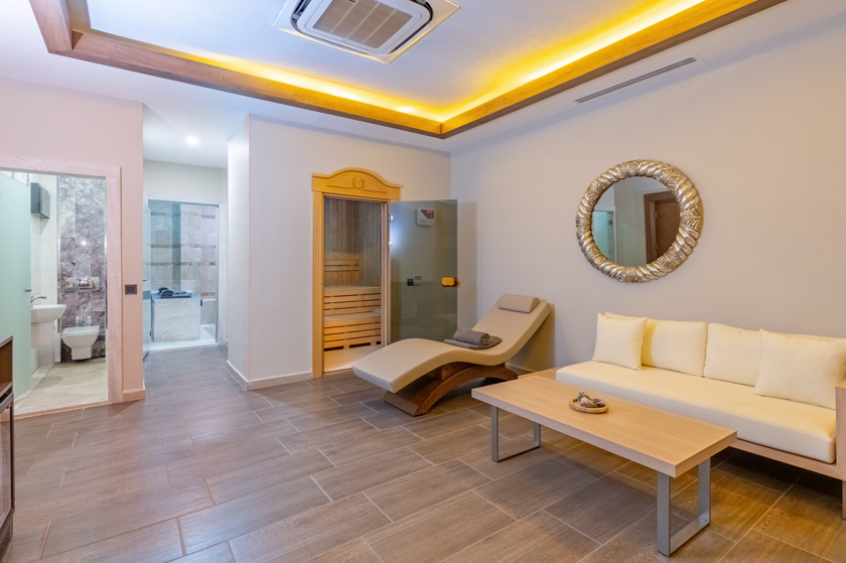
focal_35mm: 17
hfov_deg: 93.3
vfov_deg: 70.4
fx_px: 399
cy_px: 282
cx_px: 423
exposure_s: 1/5
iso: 320
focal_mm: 17
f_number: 11
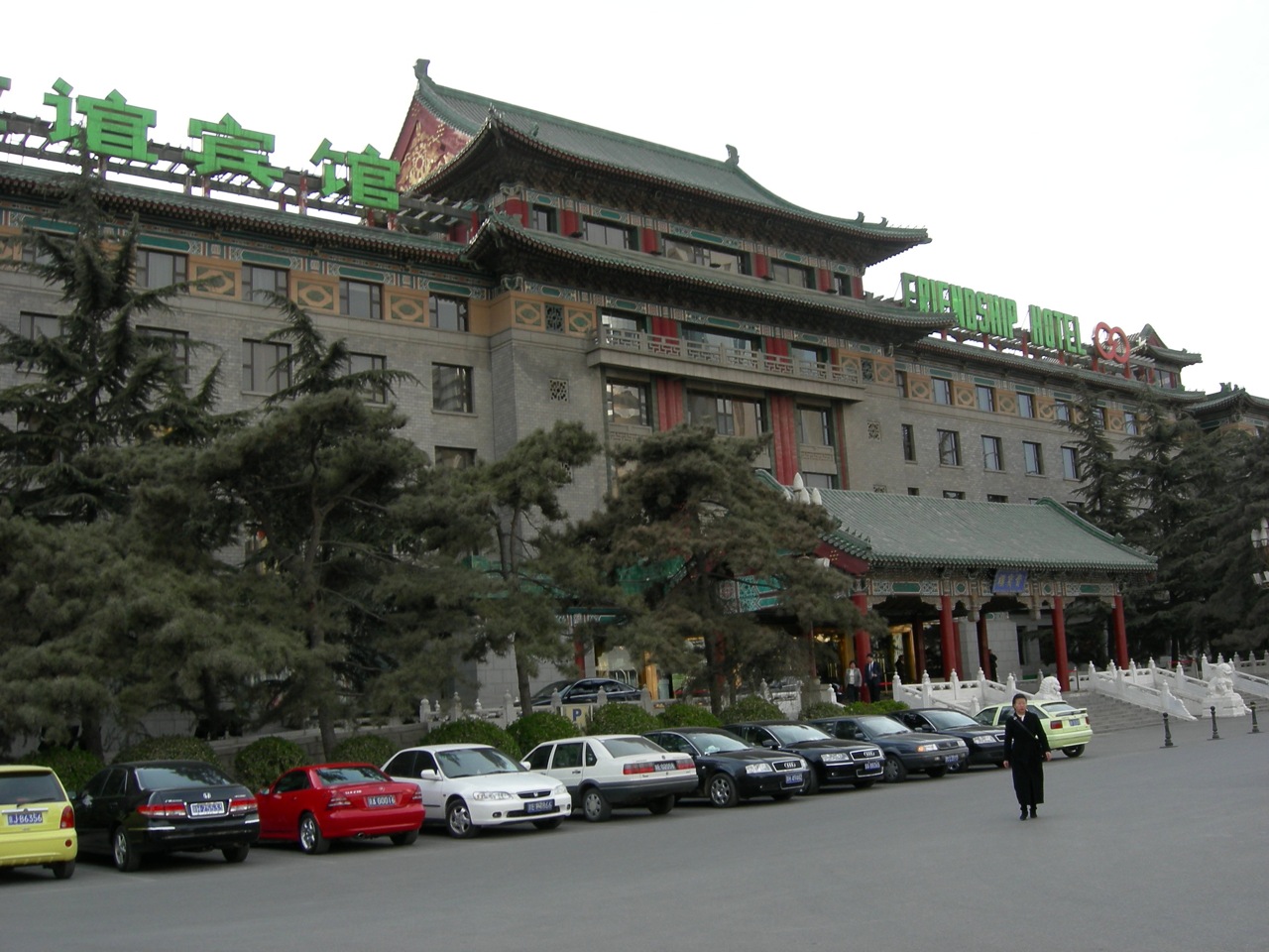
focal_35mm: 36
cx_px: 634
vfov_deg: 39.7
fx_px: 1320
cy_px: 476
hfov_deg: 51.4
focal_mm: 7.5
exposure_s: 1/154
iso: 64
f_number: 4.8
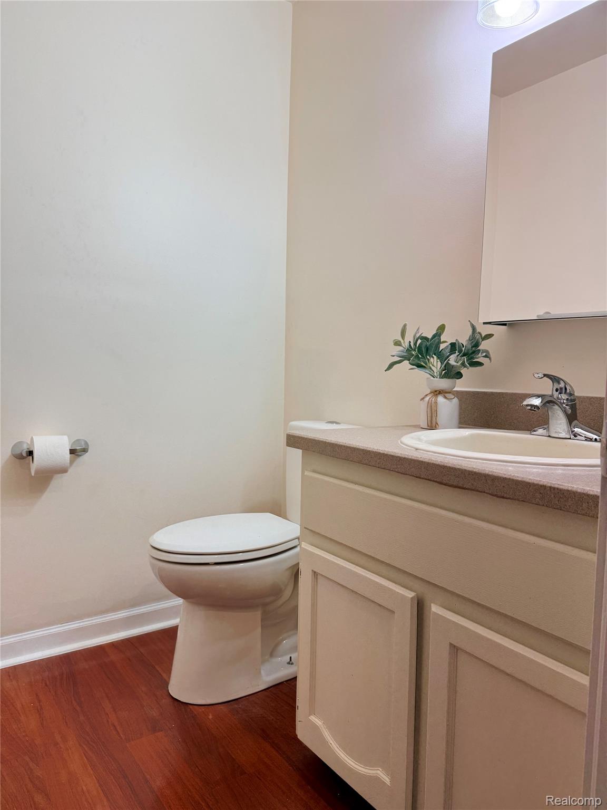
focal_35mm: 24
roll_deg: -3.6
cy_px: 405
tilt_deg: -5.8
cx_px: 304
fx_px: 561
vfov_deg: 71.6
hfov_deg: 56.8
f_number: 1.78
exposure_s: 1/120
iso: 64
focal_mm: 6.76
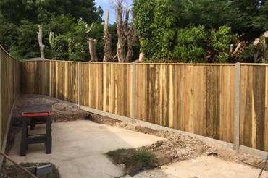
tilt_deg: -0.9
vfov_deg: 42.2
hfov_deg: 60.3
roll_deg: -1.6
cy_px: 81
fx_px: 231
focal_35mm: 31
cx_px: 131
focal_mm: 4.15
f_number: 2.2
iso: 32
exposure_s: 1/791
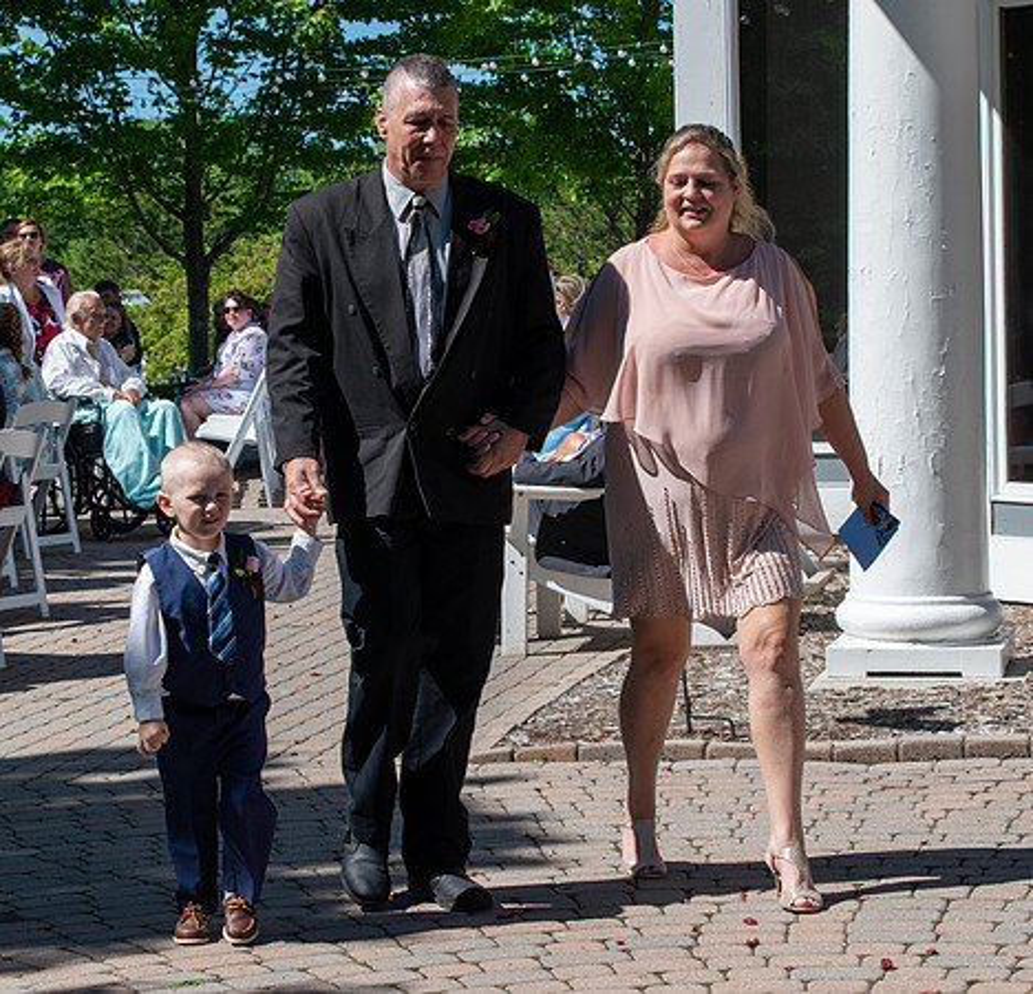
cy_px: 449
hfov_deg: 17.4
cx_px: 511
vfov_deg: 16.7
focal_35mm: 102
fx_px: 3376
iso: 200
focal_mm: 48
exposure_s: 1/500
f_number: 11
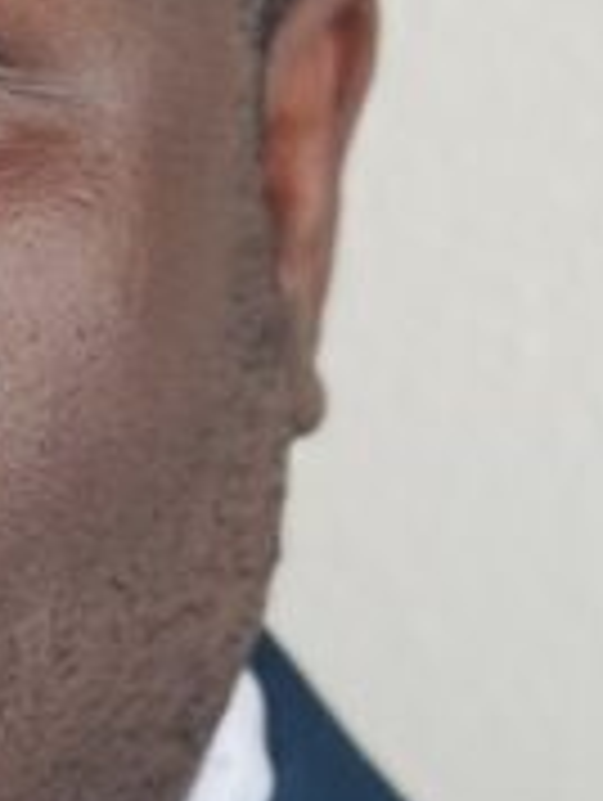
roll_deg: -1.7
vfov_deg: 7.0
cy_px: 392
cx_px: -225
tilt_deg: -4.7
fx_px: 6581
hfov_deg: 5.2
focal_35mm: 284
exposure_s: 1/60
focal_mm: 6.76
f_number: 1.78
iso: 200
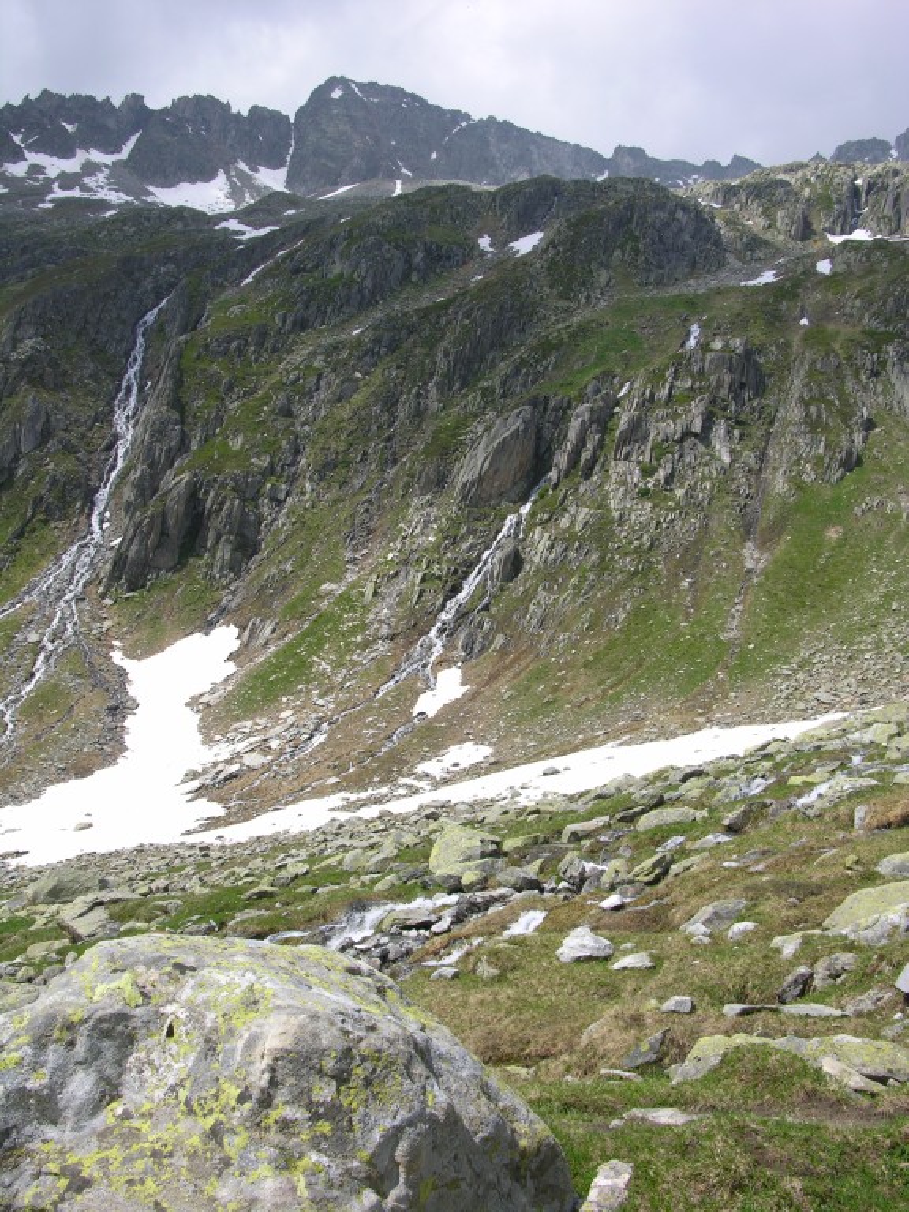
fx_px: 1225
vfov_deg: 52.6
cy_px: 606
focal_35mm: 35
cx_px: 454
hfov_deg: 40.7
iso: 50
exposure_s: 1/190
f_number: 7.1
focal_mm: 8.9
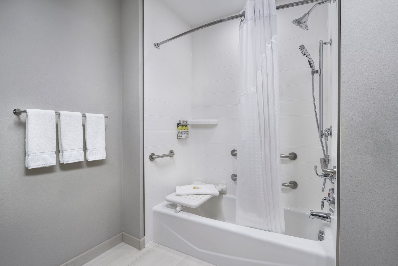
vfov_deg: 70.5
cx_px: 199
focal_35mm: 17
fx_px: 188
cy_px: 133
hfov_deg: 93.3
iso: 200
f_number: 11
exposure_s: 1/4
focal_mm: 17
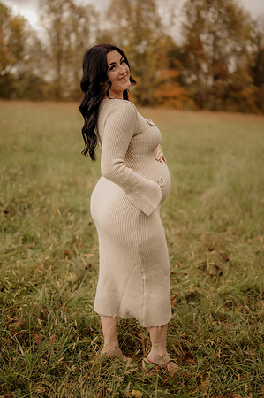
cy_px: 199
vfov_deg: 39.6
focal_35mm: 50
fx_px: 551
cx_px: 132
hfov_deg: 26.9
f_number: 1.8
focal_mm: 50
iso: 200
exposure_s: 1/320
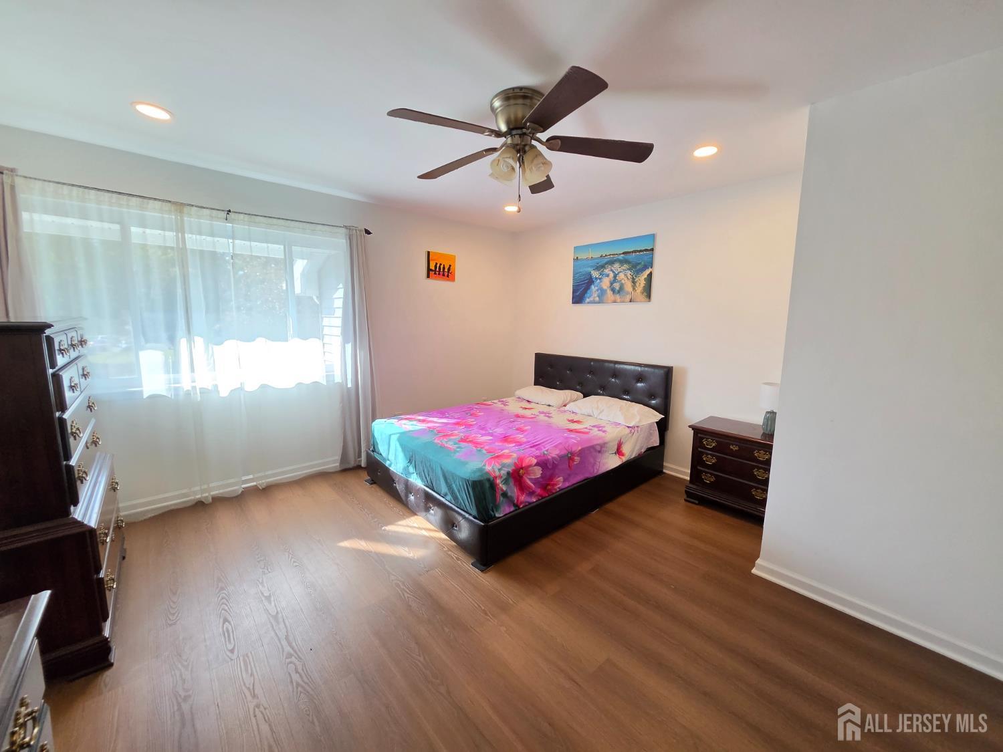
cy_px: 376
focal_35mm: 13
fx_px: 377
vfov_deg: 89.9
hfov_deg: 106.2
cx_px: 502
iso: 125
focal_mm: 1.7
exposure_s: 1/120
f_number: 2.2
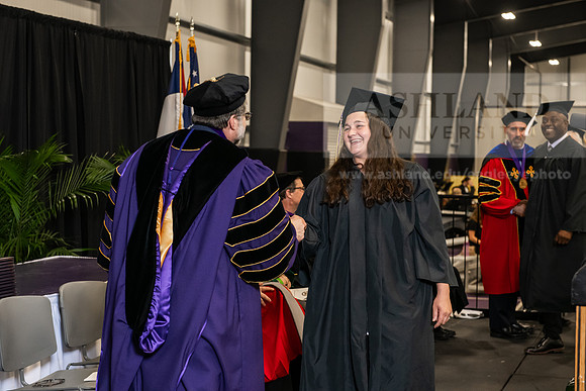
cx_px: 293
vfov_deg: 19.5
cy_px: 196
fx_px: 1140
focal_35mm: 70
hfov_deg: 28.8
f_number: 5
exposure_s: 1/200
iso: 2500
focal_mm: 70
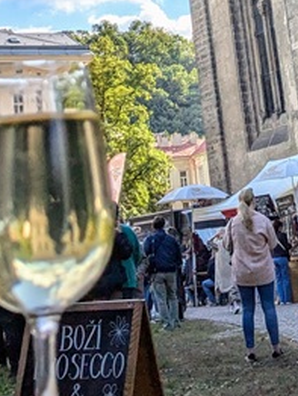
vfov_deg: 23.7
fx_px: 905
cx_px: 298
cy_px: 9
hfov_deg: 18.2
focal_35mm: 79
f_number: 1.73
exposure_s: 1/3344
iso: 47
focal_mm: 4.38
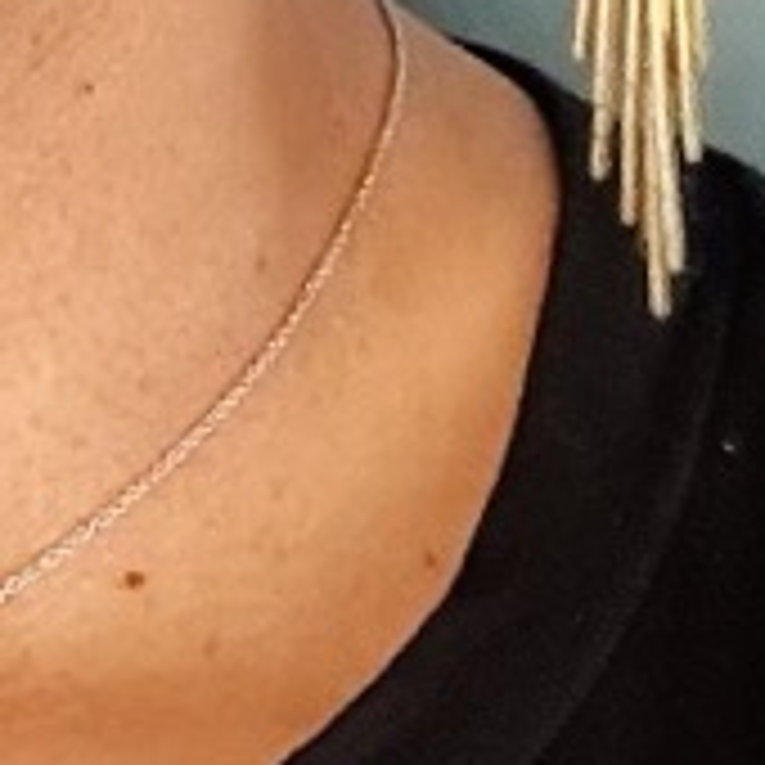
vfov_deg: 7.8
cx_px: -914
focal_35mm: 218
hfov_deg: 7.6
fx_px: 5451
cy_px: -544
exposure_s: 1/60
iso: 320
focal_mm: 2.69
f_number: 1.9
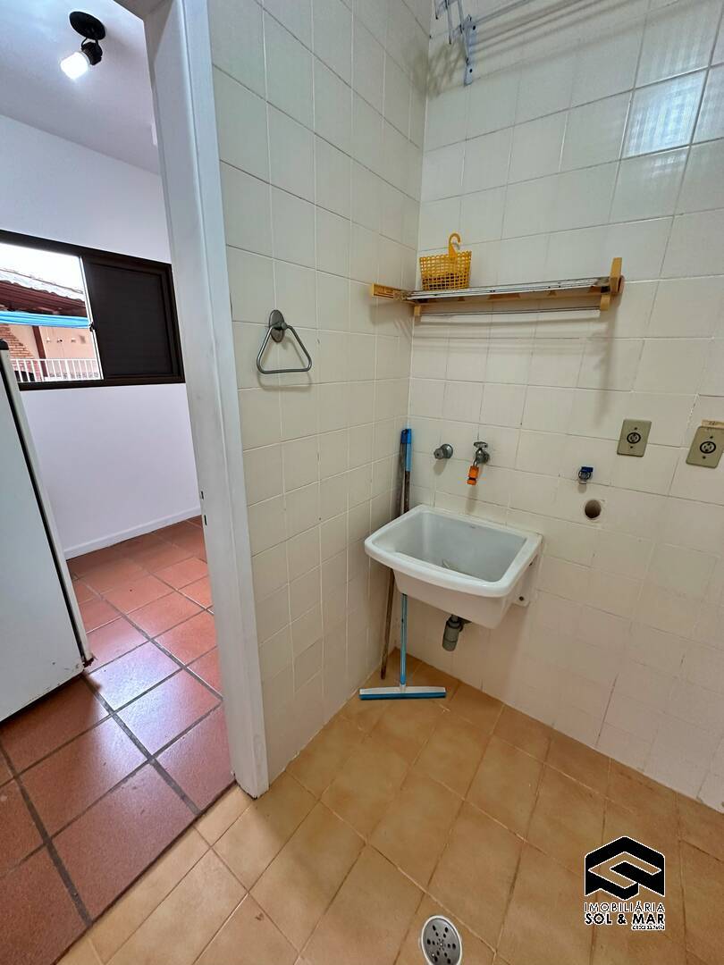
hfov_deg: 85.7
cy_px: 482
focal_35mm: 14
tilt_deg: -17.9
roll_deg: -2.0
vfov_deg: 102.1
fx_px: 390
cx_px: 362
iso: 320
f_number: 2.2
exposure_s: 1/120
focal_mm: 2.22
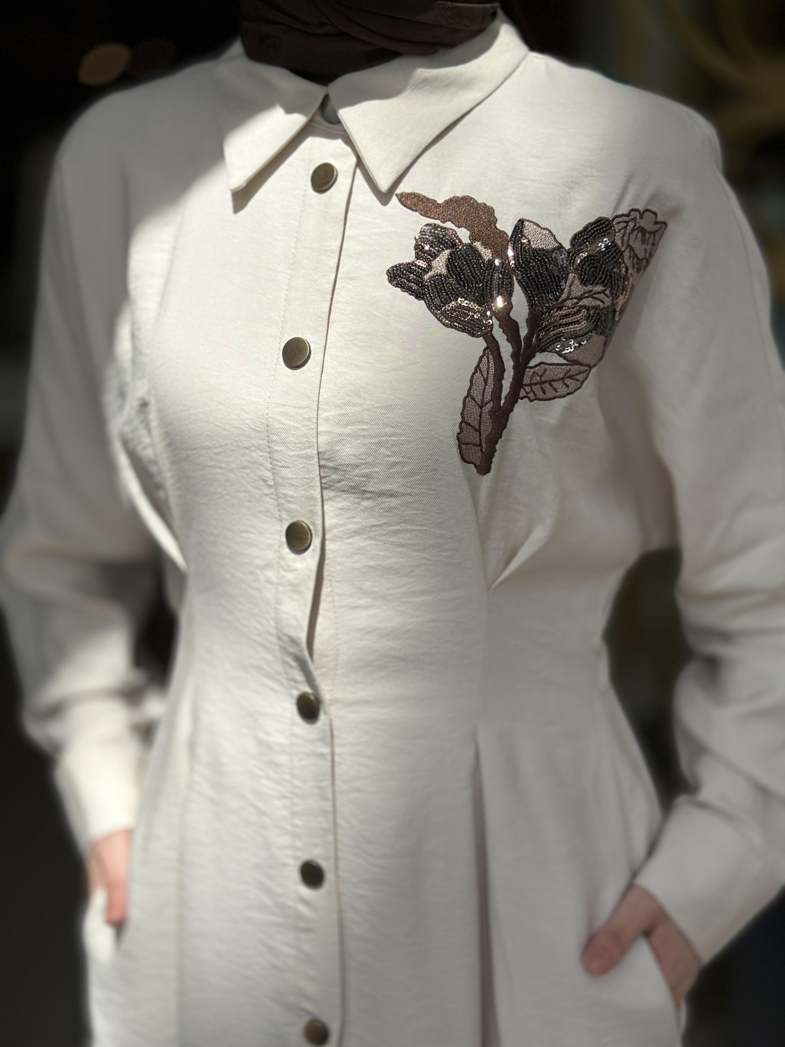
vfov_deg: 39.7
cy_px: 524
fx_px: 1451
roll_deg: +0.7
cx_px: 392
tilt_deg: -15.4
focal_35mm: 48
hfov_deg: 30.3
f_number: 1.78
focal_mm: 6.86
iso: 100
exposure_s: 1/7634
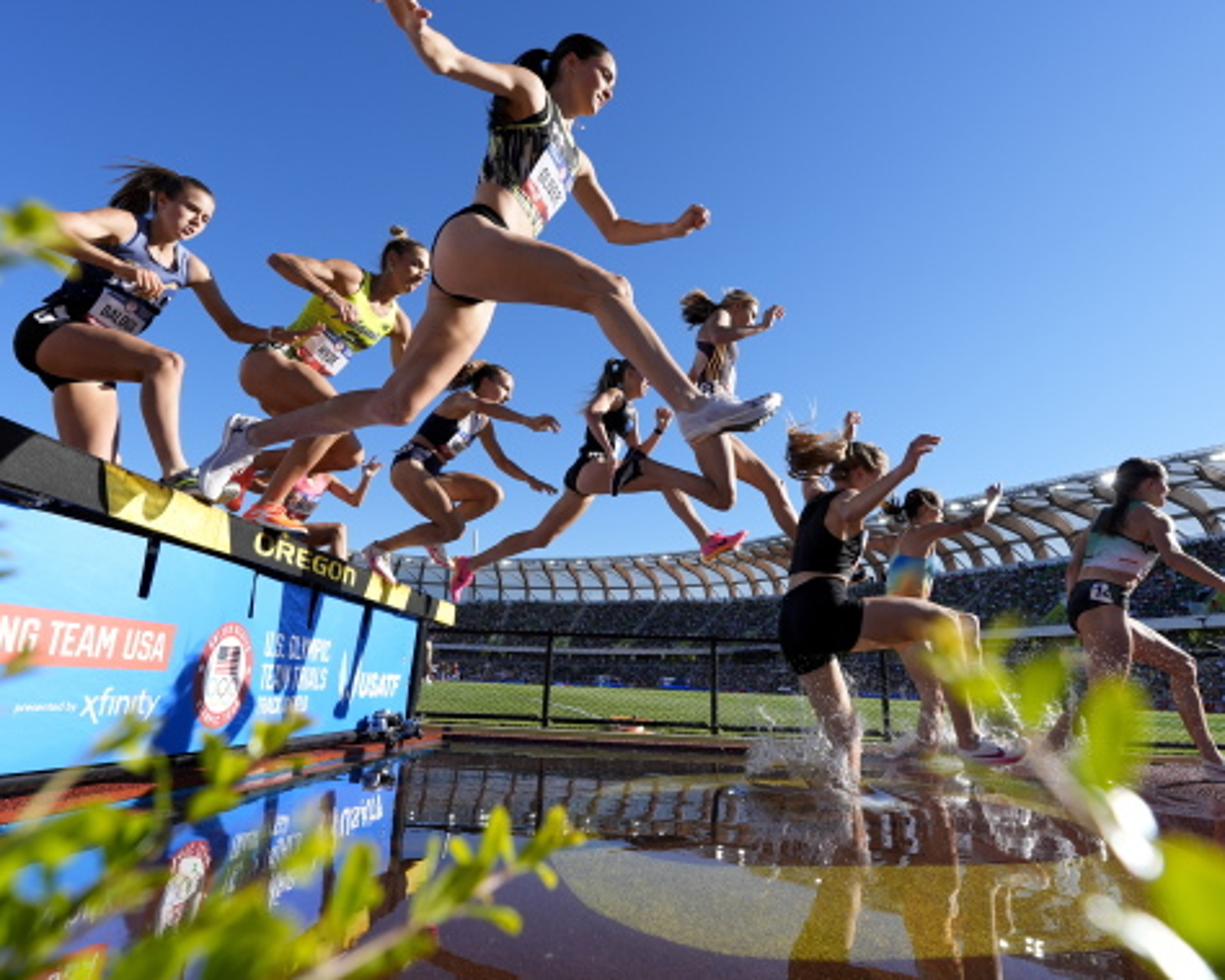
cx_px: 618
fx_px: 689
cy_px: 465
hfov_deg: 83.3
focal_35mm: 19
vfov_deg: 70.8
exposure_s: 1/1250
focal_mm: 16
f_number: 5.6
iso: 400
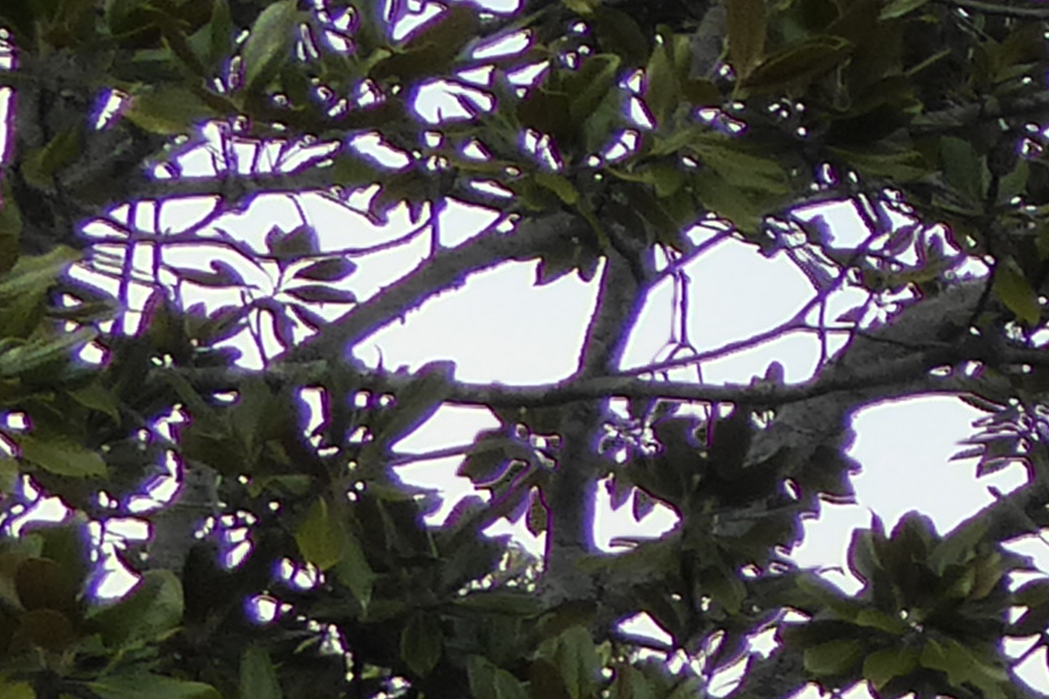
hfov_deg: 10.4
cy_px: 840
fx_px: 4660
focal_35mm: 160
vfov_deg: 8.5
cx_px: 2829
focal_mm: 4.3
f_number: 3.3
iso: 200
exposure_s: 1/640
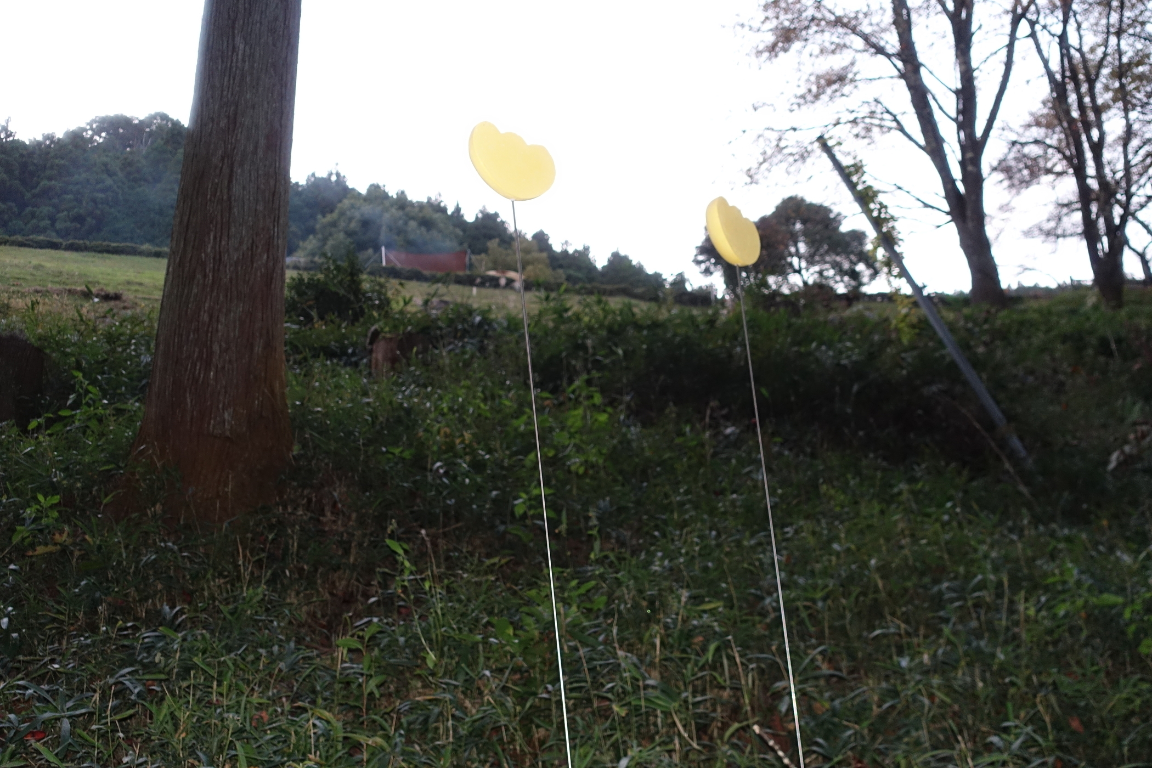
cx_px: 576
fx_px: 1056
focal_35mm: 33
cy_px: 384
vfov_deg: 40.0
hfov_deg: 57.2
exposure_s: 1/40
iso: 640
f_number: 2.8
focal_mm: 12.2
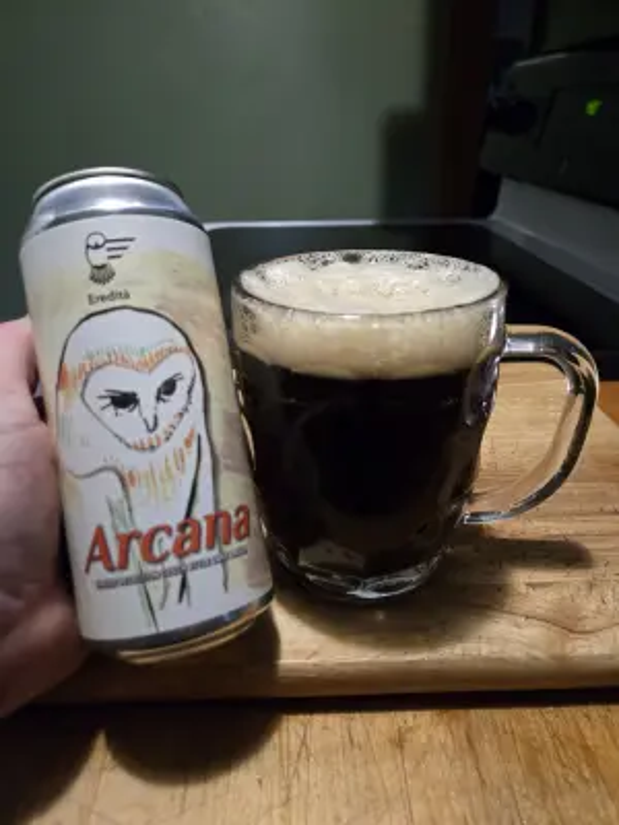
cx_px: 310
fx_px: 548
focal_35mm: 23
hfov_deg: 58.9
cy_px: 412
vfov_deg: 73.9
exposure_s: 1/60
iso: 1000
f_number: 1.8
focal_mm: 5.4
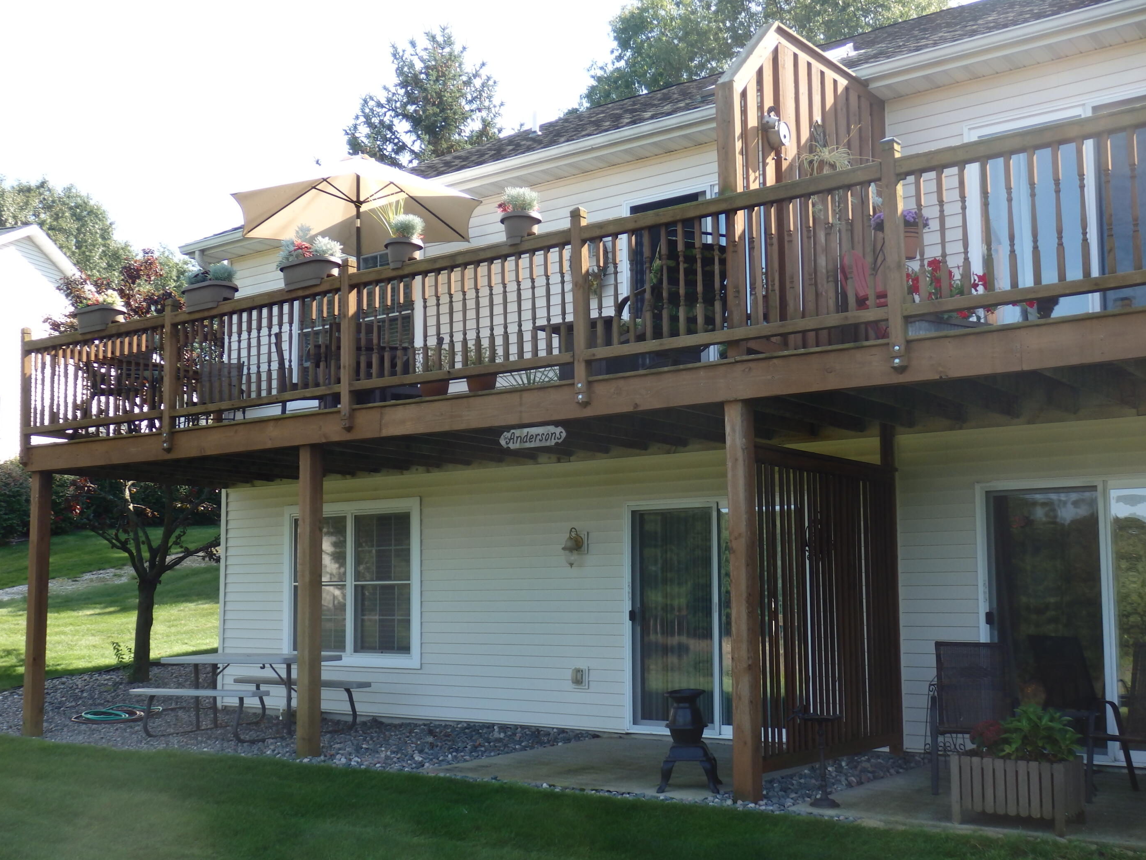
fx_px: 1324
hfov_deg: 46.8
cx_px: 552
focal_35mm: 40
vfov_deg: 35.9
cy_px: 463
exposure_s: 1/200
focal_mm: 6.6
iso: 100
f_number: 3.6
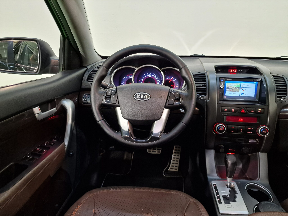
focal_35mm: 23
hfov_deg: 73.9
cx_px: 144
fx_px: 191
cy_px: 108
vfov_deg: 58.9
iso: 250
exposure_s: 1/50
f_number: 1.8
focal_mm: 6.4
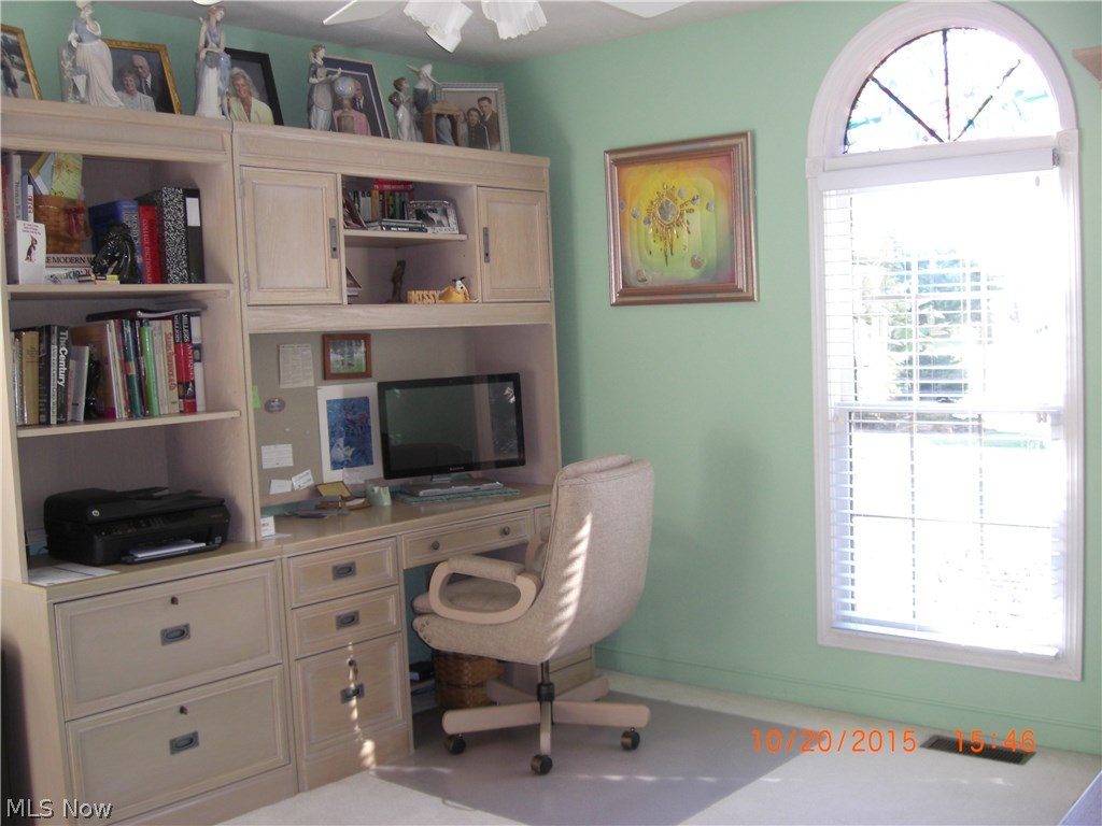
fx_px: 1210
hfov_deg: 49.0
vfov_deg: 37.7
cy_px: 413
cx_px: 551
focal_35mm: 38
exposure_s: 1/60
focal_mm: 7.9
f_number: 2.8
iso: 200
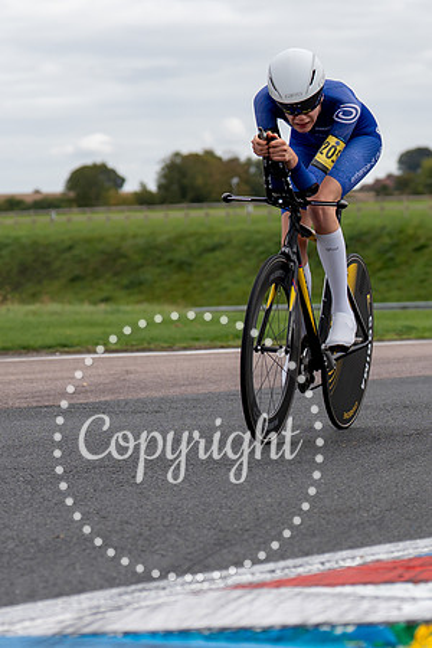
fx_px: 3147
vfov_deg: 11.8
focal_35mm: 175
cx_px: 297
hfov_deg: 7.8
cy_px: 279
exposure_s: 1/1000
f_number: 3.5
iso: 125
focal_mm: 74
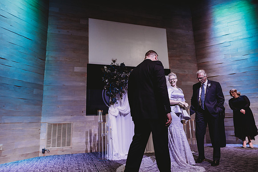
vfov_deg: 53.2
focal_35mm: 24
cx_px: 129
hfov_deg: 73.7
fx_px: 172
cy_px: 86
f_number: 2.2
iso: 400
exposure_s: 1/125
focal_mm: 24
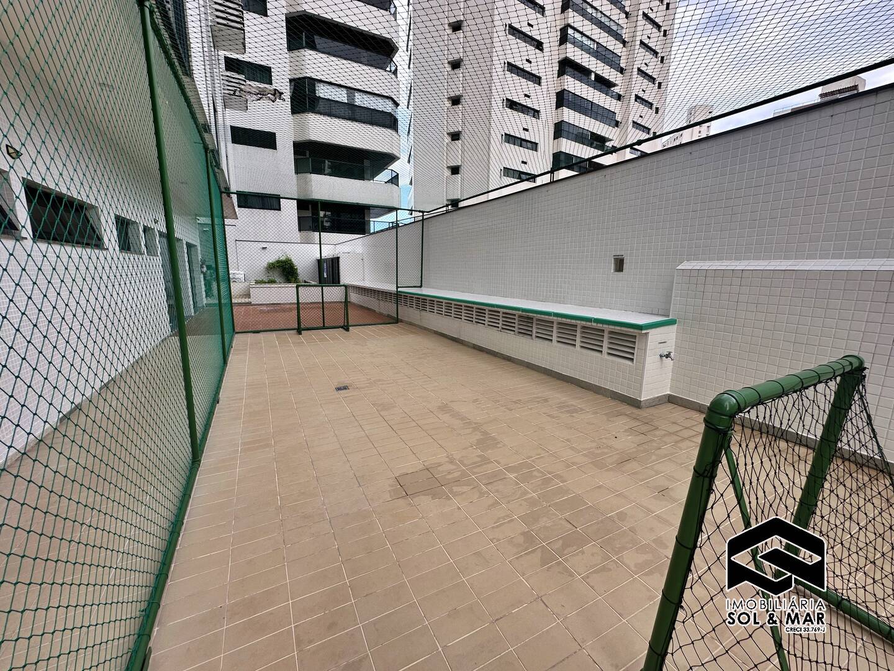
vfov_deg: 85.7
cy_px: 336
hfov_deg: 102.1
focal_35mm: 14
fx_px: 362
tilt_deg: -10.6
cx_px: 447
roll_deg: -1.1
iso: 40
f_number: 2.2
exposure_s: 1/228
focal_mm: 2.22
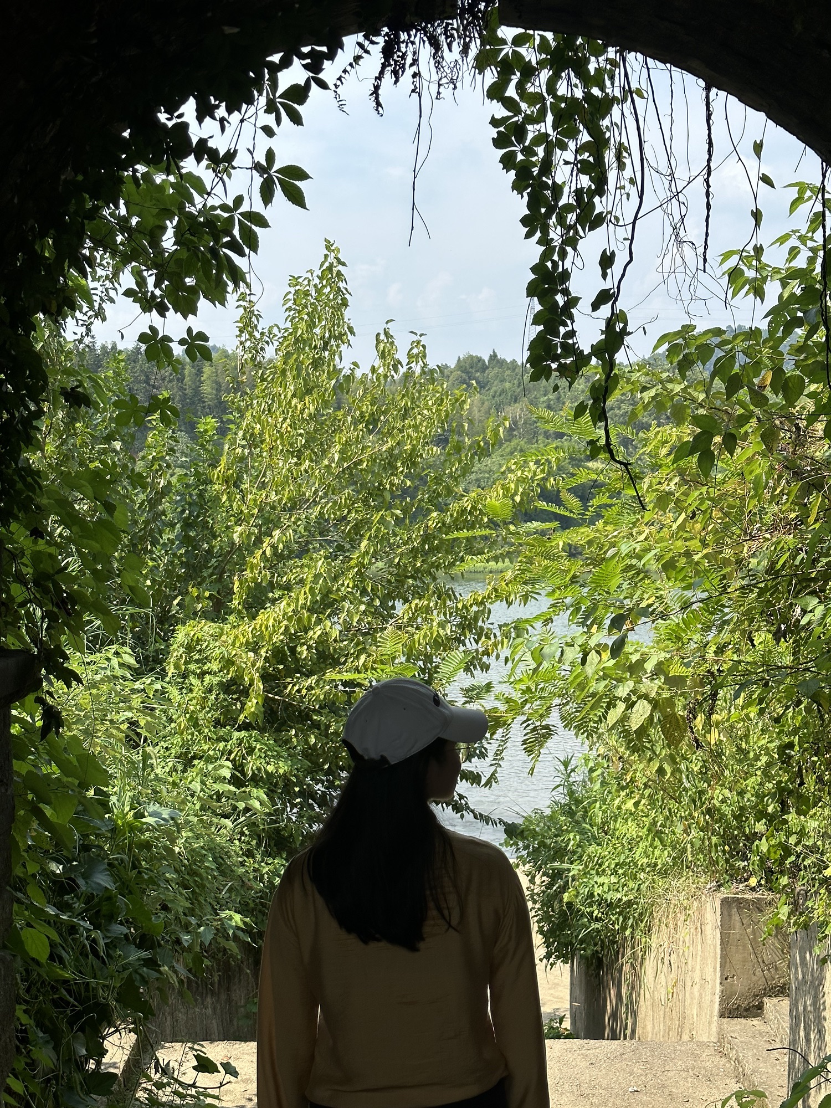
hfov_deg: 30.3
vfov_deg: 39.7
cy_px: 554
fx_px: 1536
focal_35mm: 48
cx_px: 416
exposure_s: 1/2469
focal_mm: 6.86
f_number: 1.78
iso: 64
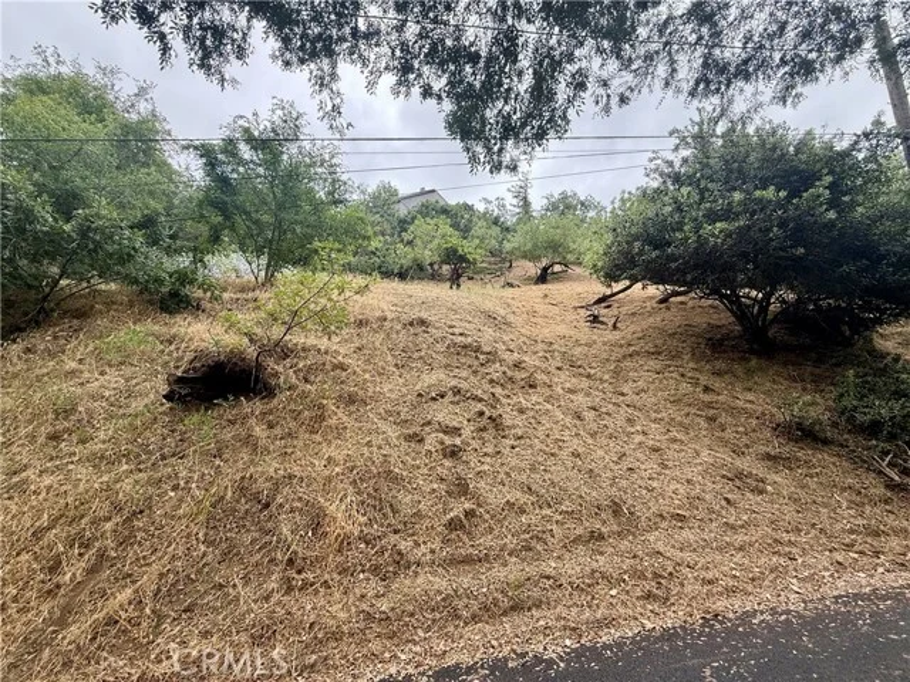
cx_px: 455
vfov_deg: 85.7
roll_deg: -6.1
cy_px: 341
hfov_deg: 102.1
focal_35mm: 14
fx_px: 368
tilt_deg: +19.4
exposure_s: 1/430
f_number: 2.2
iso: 64
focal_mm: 2.22
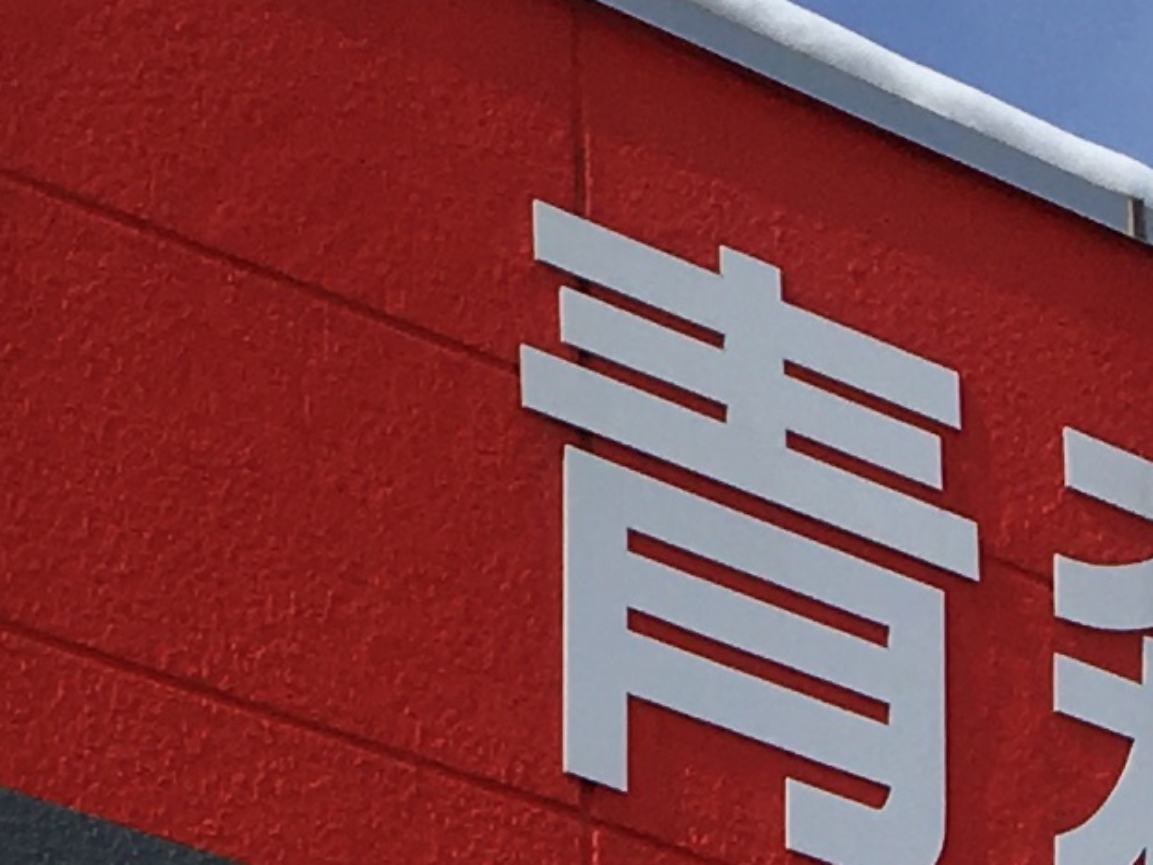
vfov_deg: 7.2
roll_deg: +0.1
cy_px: 2409
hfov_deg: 10.6
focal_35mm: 187
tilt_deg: +10.9
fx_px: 6230
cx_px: 537
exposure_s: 1/2653
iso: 25
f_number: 2.2
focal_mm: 4.15
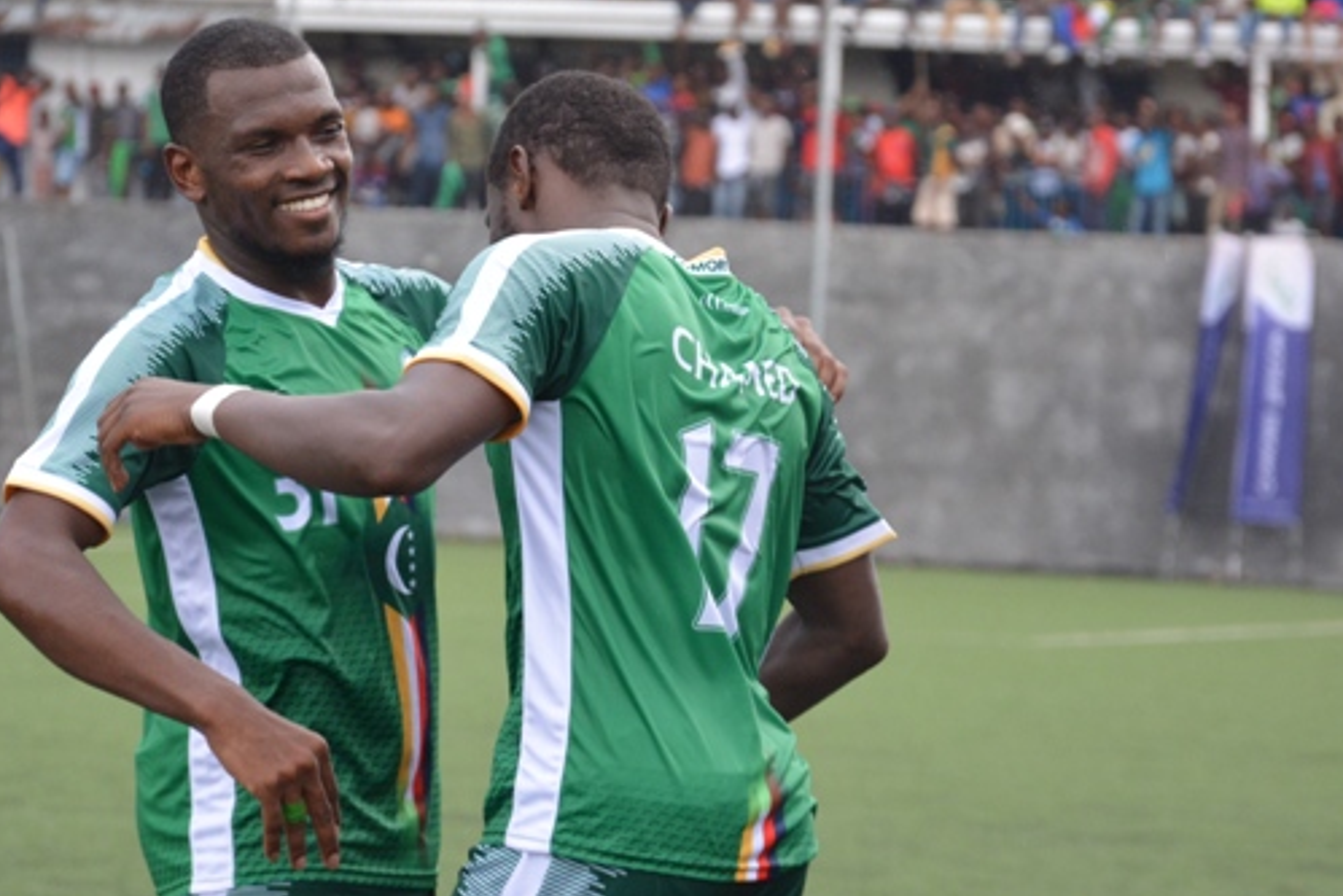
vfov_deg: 5.8
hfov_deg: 8.7
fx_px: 8834
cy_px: 272
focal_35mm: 237
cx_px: 632
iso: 1250
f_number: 5.6
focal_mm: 105
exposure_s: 1/500
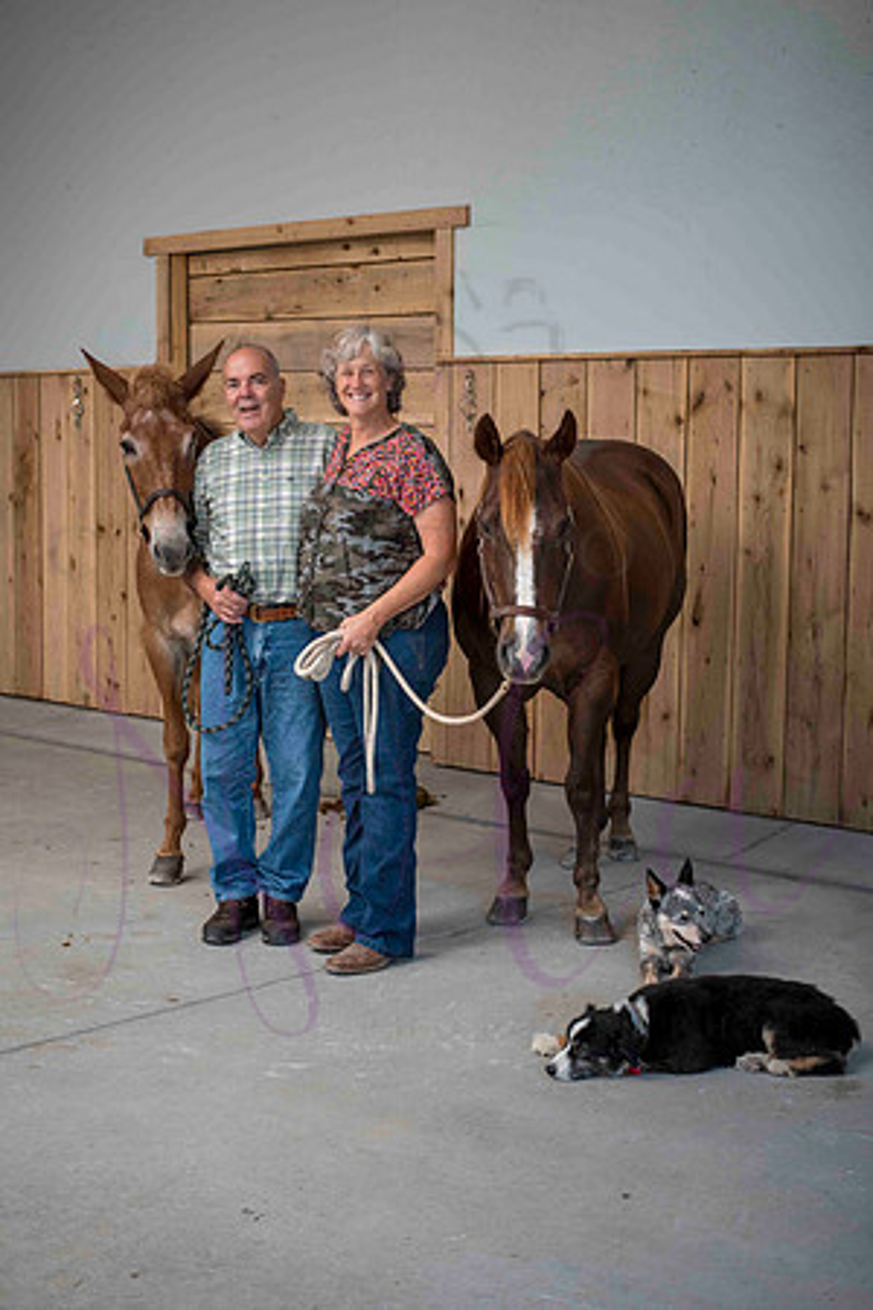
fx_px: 1819
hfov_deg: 27.0
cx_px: 436
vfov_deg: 39.6
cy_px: 655
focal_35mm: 50
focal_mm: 50
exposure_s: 1/160
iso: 400
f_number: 9
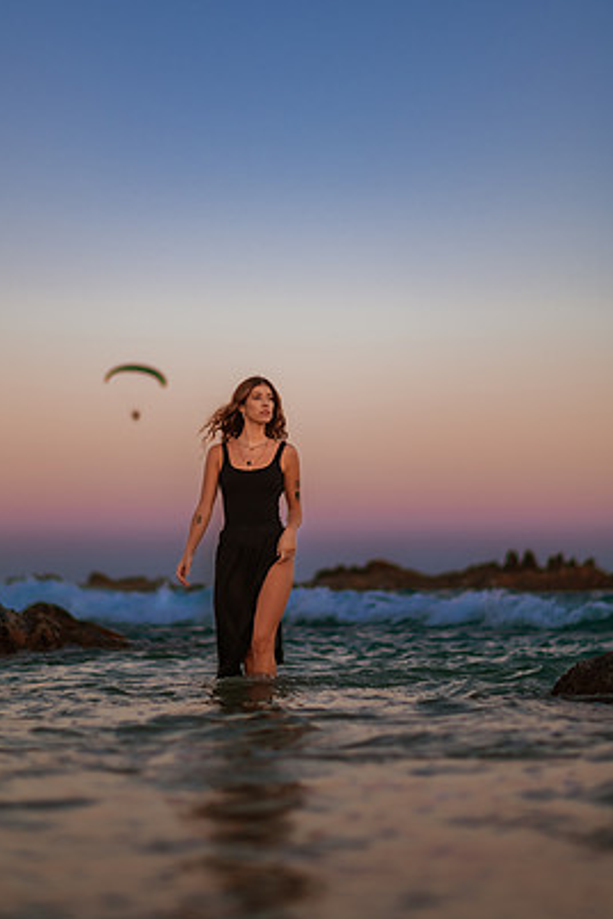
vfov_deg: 30.9
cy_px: 423
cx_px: 279
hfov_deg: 20.9
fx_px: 1660
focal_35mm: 65
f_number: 1.4
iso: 200
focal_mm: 58
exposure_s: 1/640
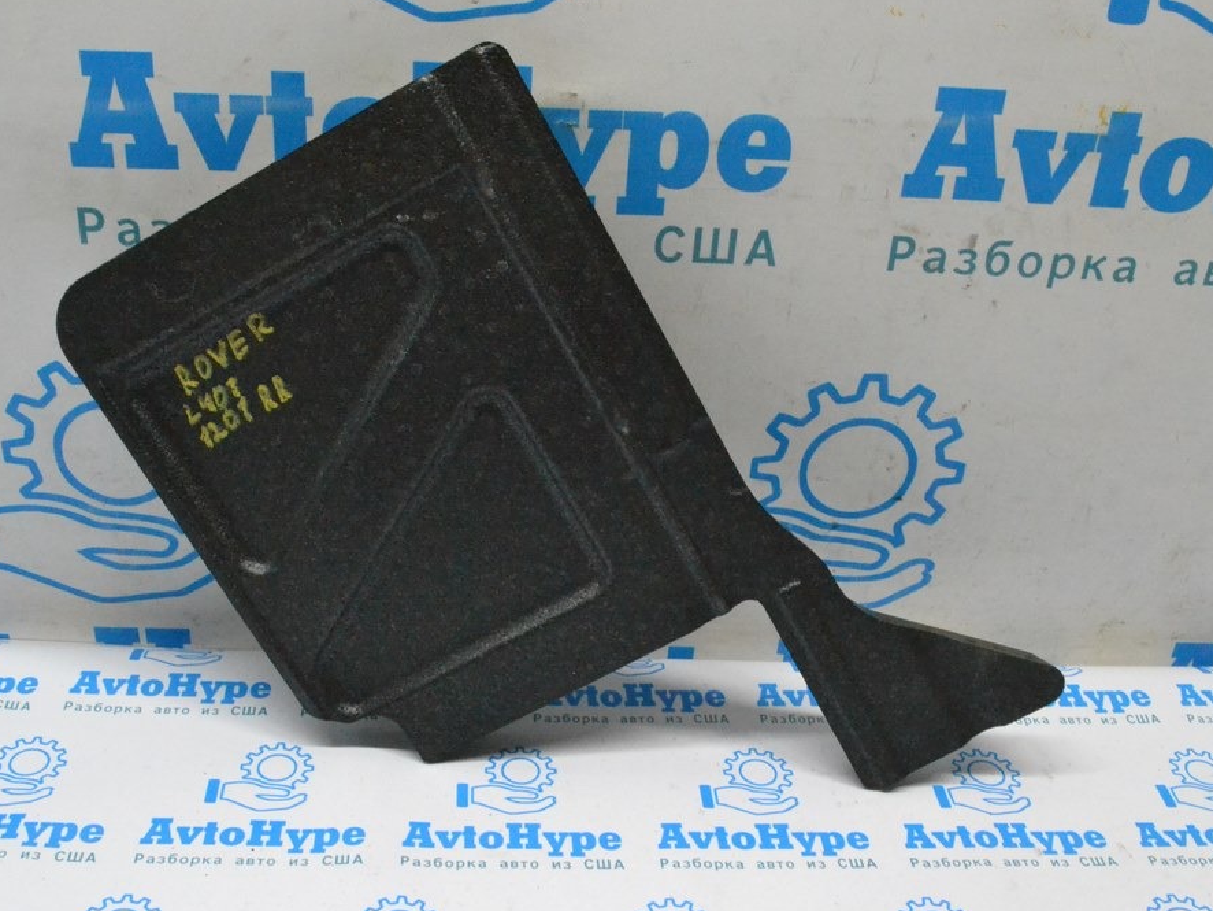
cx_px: 578
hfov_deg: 46.8
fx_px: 1402
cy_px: 451
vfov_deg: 36.0
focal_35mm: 40
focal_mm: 24
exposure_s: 1/160
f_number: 11
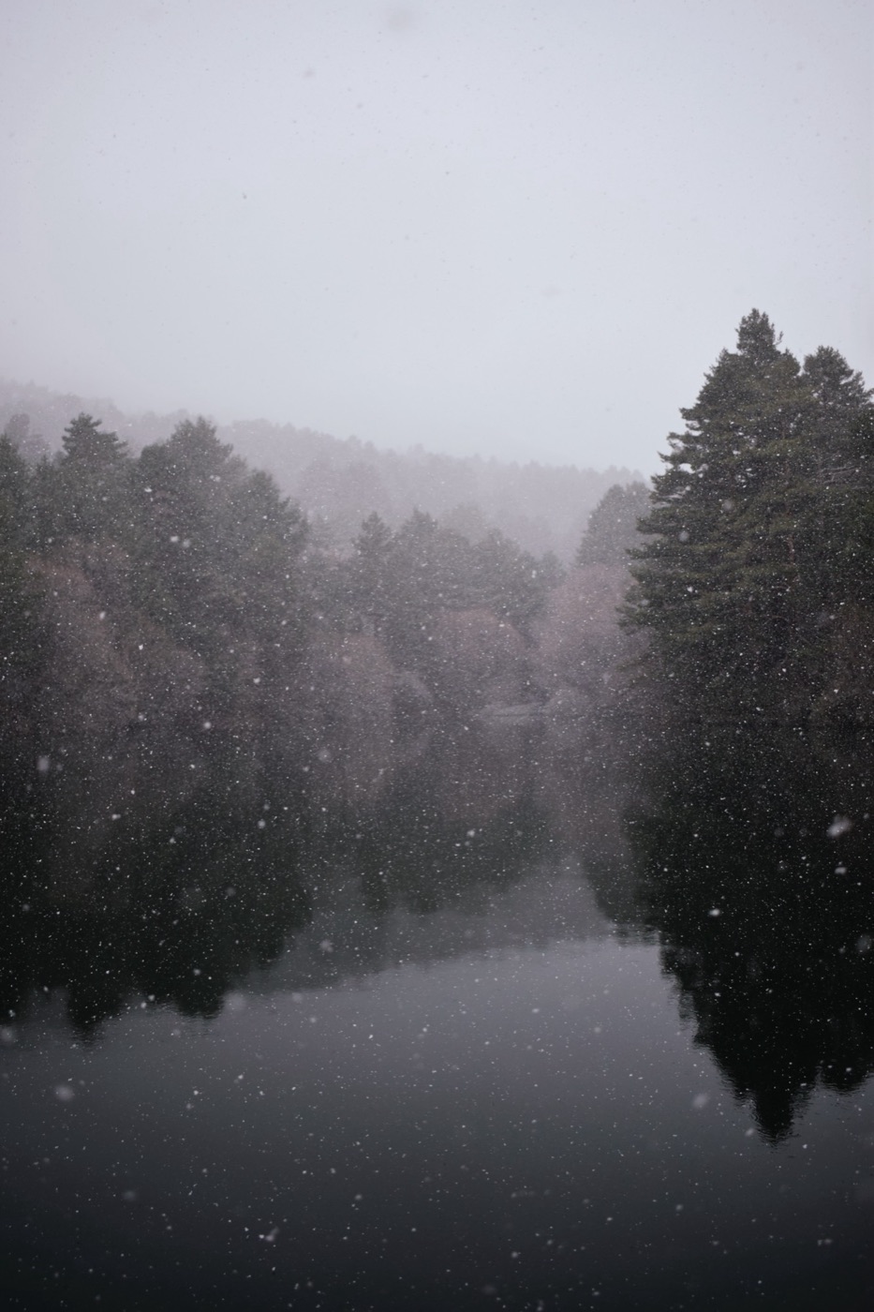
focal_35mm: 30
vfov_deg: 61.9
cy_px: 656
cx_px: 437
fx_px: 1093
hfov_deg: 43.6
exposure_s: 1/1000
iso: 400
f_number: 4
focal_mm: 20
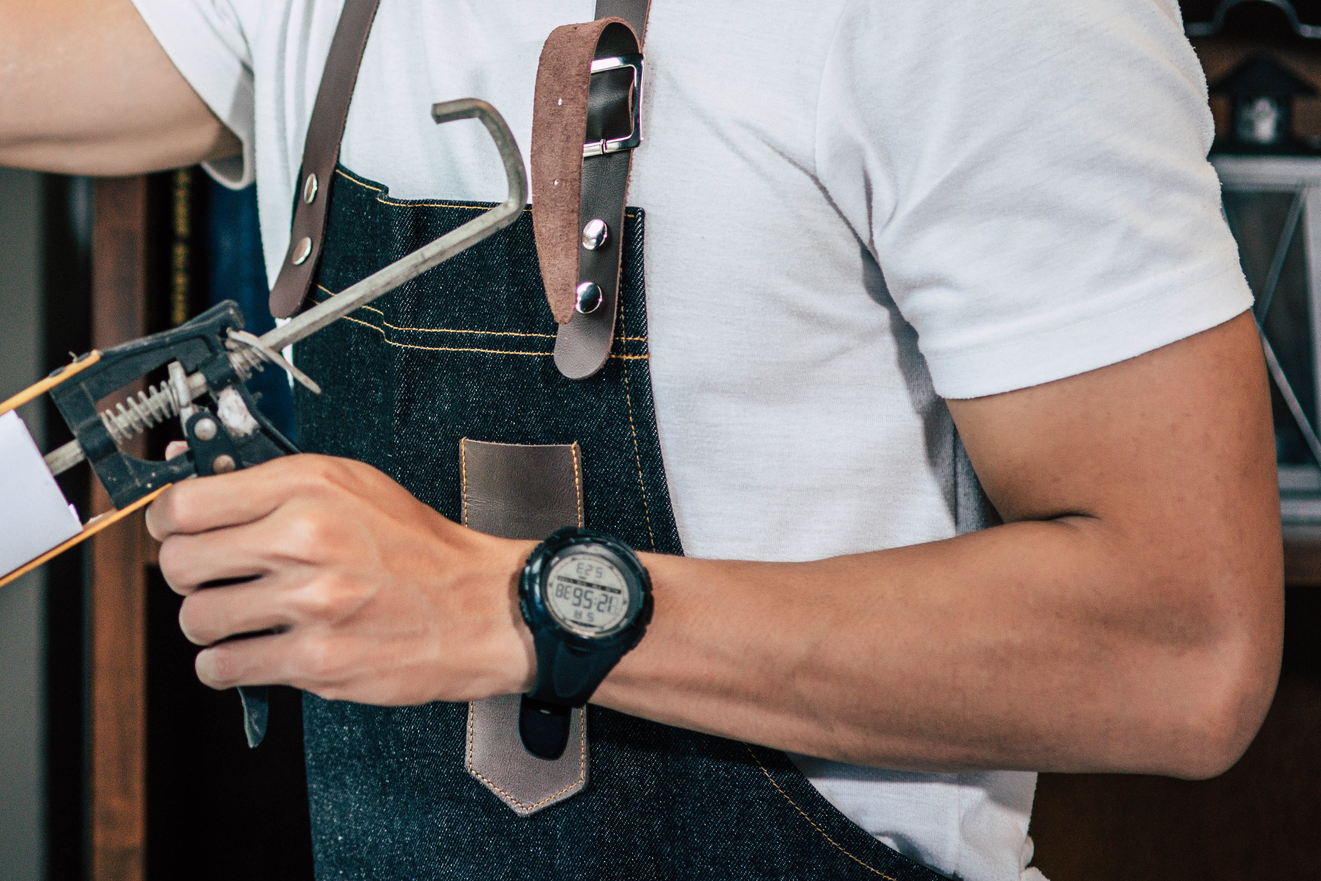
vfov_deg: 7.8
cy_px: 124
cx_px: 24
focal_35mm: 175
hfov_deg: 11.6
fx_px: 6423
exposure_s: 1/160
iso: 400
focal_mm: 85
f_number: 2
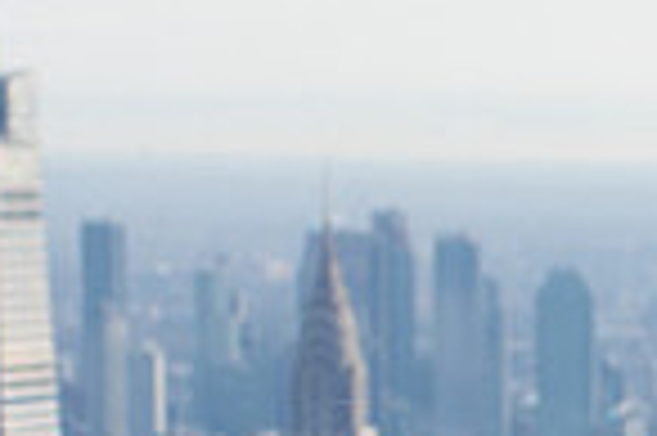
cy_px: 712
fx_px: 4813
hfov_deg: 7.3
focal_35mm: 264
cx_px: 1624
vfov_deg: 5.1
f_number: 5
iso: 200
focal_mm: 35
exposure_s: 1/640
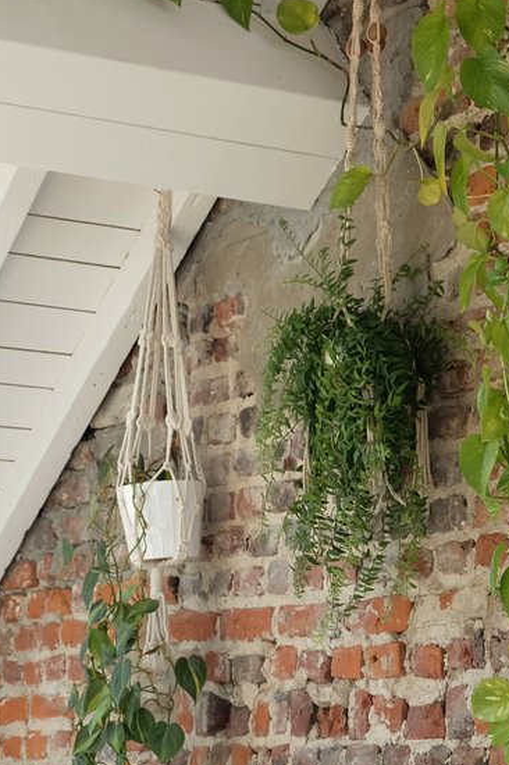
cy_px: 618
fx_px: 2272
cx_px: 196
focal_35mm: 107
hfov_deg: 12.8
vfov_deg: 18.9
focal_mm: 32.9
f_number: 4
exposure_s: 1/105
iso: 200
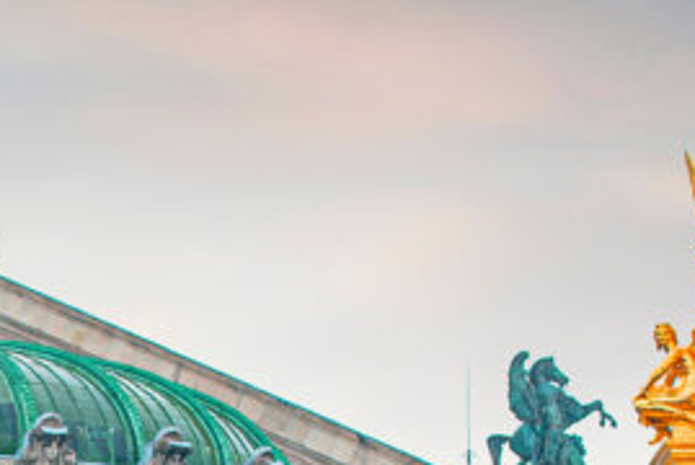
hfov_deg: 6.5
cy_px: 885
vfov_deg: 4.4
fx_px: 6030
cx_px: -181
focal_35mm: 312
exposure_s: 1/400
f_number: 3.2
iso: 500
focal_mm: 70
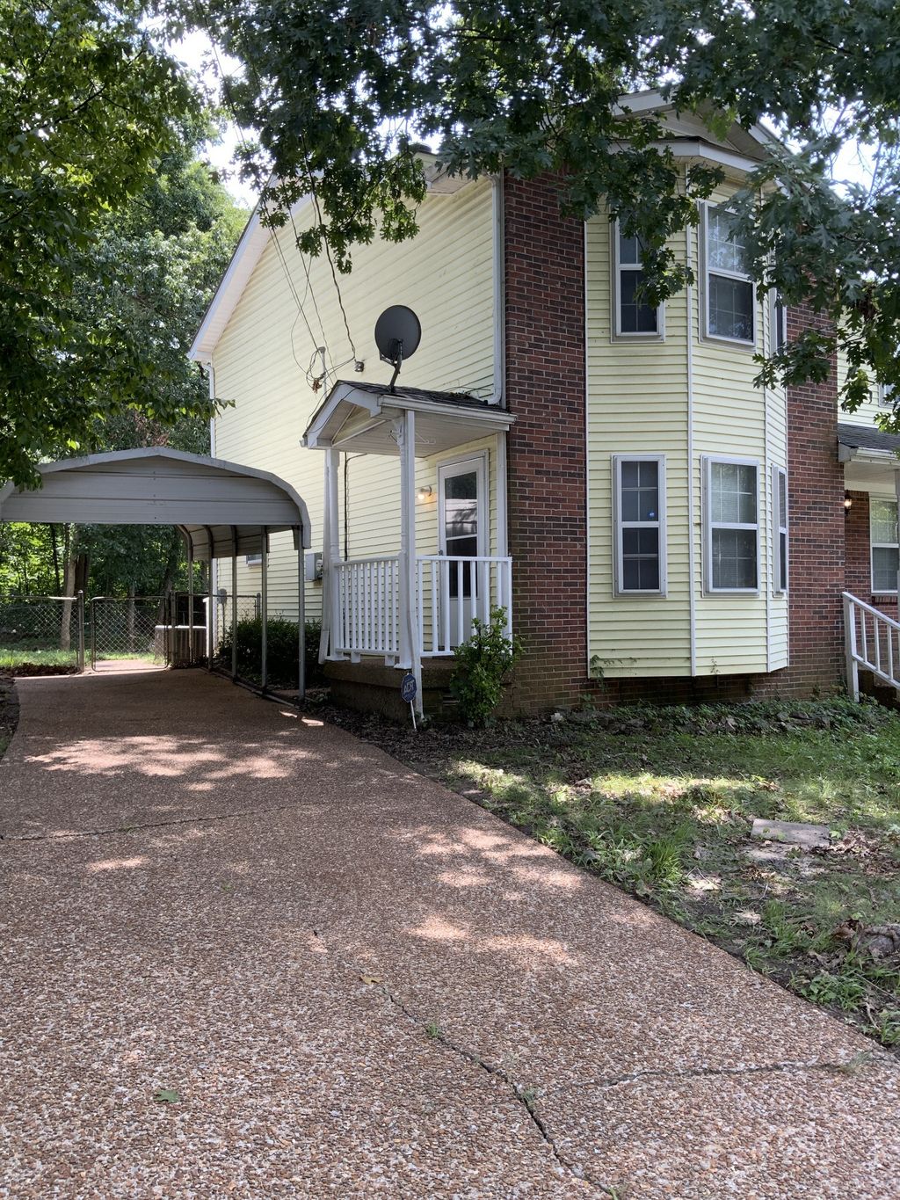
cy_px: 600
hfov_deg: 48.2
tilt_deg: -1.0
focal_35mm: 29
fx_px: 1005
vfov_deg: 61.7
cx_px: 450
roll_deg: -0.7
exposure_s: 1/239
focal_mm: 3
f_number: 1.8
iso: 16
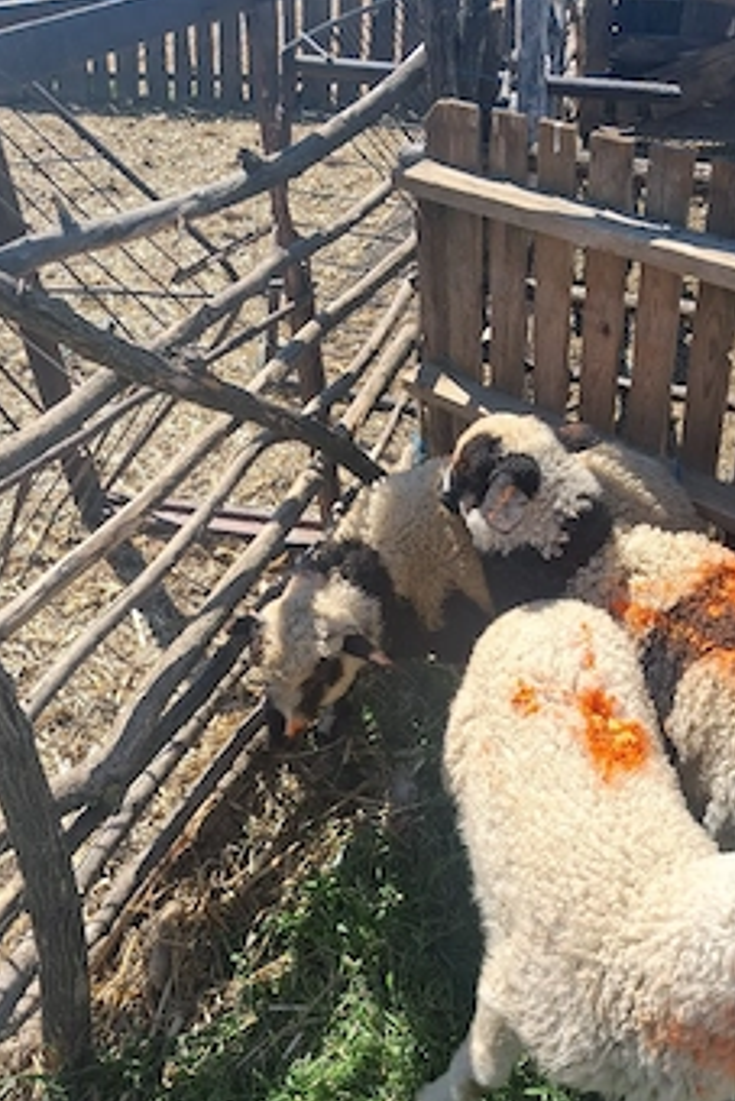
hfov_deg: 40.0
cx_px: 372
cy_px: 550
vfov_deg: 57.2
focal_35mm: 33
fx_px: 1010
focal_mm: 4
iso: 20
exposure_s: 1/476
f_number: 1.8
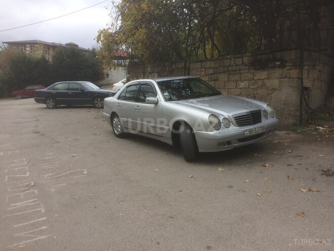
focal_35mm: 29
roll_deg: -2.8
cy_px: 126
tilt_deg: -8.7
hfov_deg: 61.7
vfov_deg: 48.2
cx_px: 167
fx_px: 280
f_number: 2.2
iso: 32
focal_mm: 4.15
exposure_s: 1/466
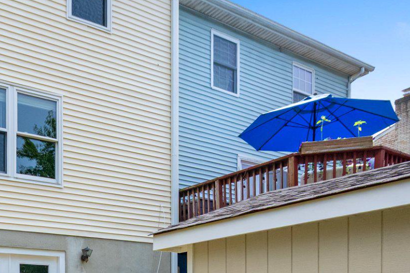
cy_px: 328
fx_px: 455
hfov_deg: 45.0
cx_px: 60
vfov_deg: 28.9
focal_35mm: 40
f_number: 8
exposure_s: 1/1250
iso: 800
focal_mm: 16
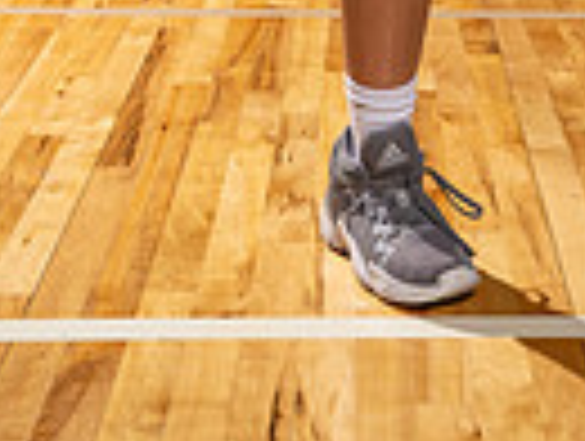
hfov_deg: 18.8
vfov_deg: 12.3
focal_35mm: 103
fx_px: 1744
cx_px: 482
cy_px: -518
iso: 160
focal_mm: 31
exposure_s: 1/250
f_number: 5.6
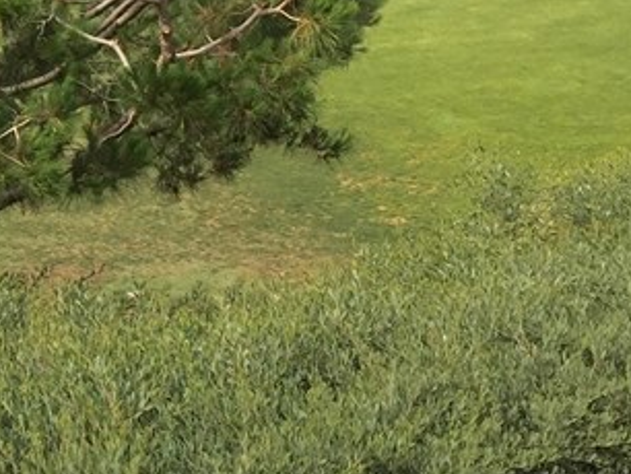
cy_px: 62
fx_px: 1770
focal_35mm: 97
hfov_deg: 18.1
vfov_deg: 15.1
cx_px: -309
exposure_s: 1/1412
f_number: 2.2
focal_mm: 4.15
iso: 32
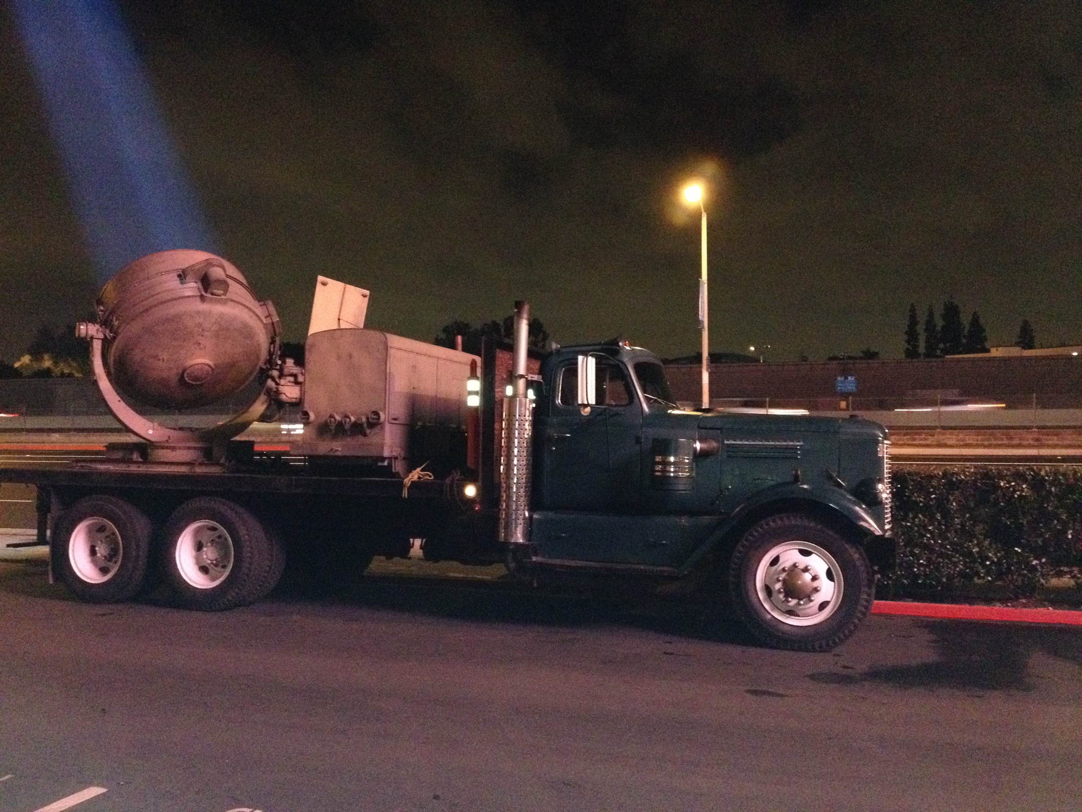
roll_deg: +0.4
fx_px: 1094
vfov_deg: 40.7
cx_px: 541
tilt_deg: -1.0
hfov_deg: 52.6
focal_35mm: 35
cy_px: 406
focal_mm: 4.28
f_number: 2.4
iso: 800
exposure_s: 1/16
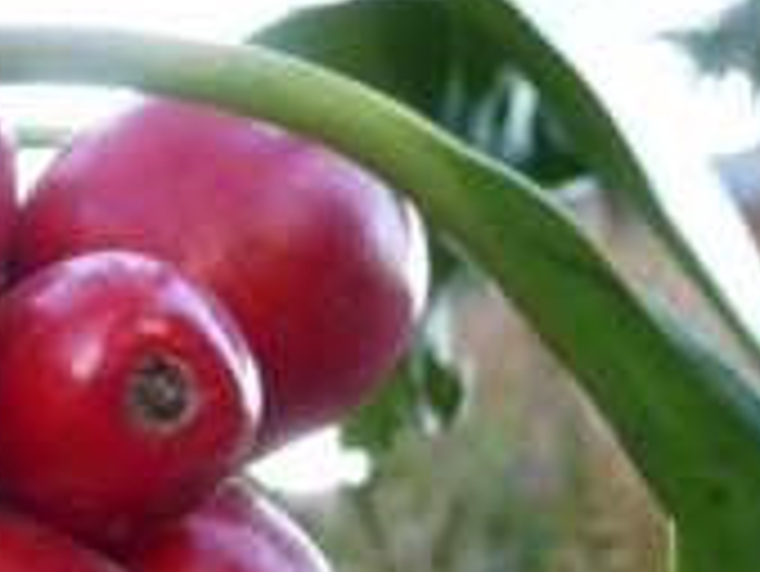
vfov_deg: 13.8
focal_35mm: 106
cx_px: -216
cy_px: 549
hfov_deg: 17.4
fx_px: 2329
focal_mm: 4.7
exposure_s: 1/30
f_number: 3.3
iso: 100
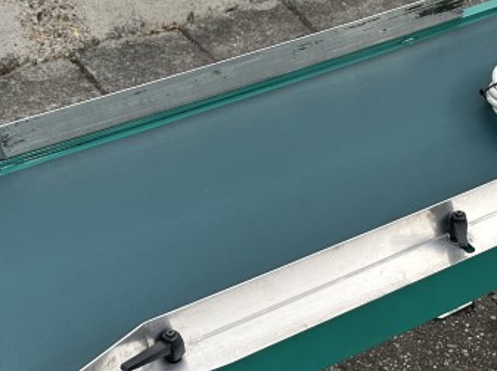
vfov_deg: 20.0
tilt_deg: -40.1
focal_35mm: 73
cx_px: 372
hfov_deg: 26.4
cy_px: 271
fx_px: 1047
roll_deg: -0.4
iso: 80
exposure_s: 1/1357
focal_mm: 6.86
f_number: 1.78
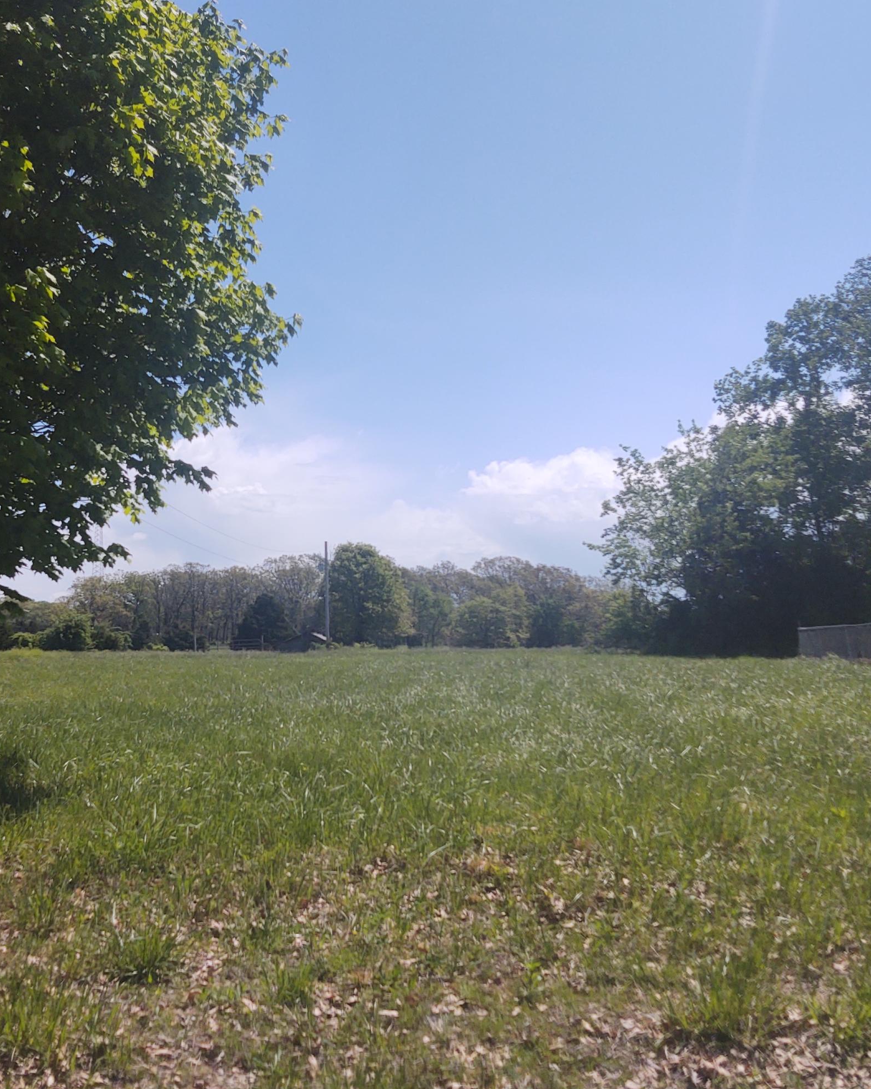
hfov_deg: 37.1
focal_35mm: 40
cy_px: 576
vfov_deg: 45.8
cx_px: 313
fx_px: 1289
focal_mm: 4.75
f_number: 1.7
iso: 100
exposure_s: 1/6171
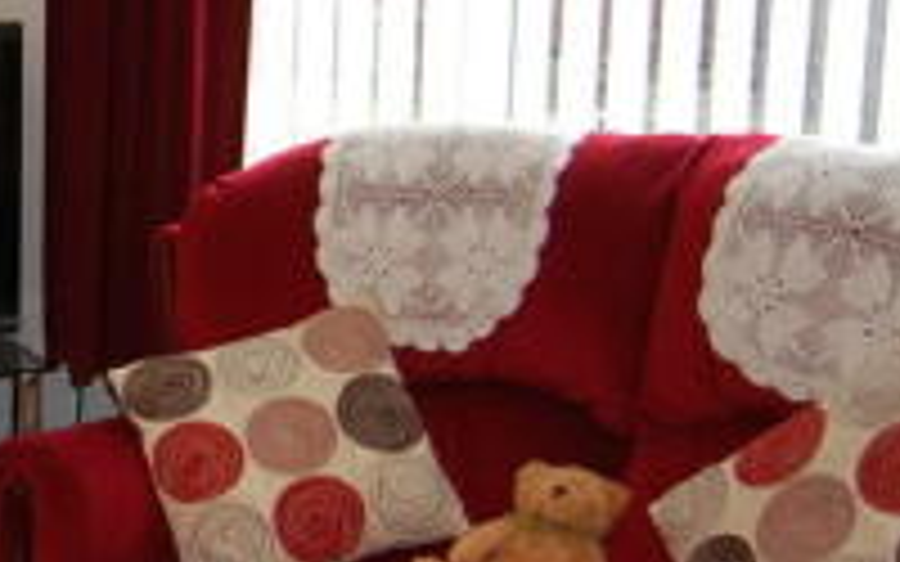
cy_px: 324
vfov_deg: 14.5
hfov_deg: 20.7
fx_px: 2208
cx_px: -324
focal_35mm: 90
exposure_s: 1/60
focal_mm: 18
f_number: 3.5
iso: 400
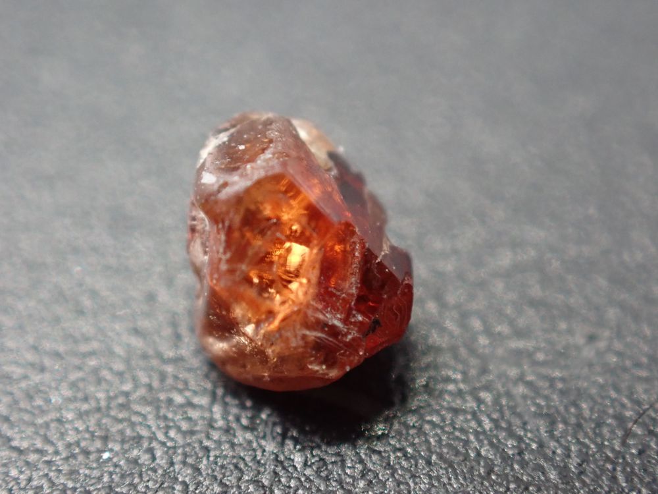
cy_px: 247
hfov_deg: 19.6
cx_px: 329
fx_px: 1901
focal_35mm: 100
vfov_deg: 14.8
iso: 800
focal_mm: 18
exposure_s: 1/125
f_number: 4.9
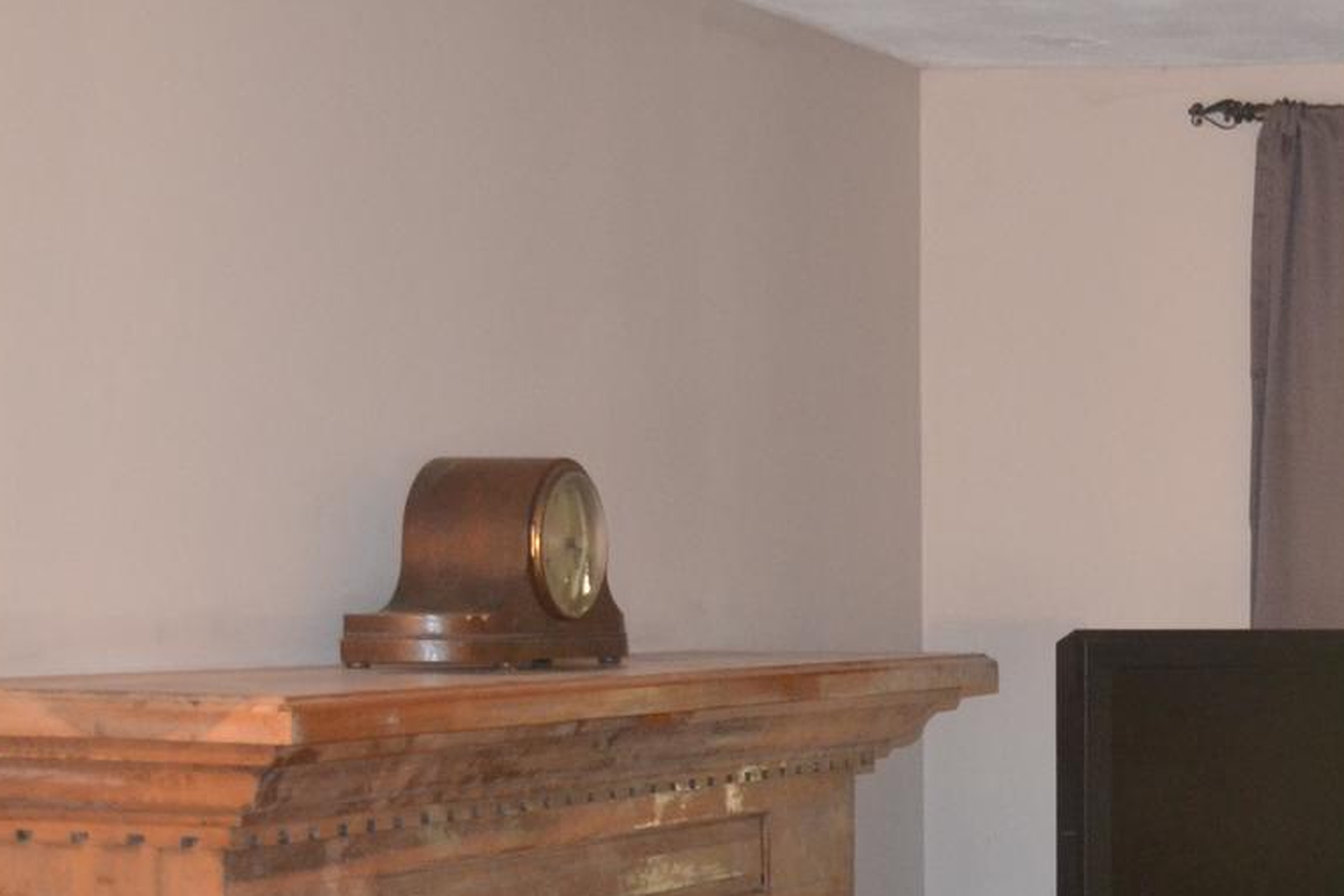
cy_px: 976
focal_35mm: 97
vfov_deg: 13.8
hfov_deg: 20.4
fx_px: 3622
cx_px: 1310
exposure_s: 1/60
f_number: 4
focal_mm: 24
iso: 1250
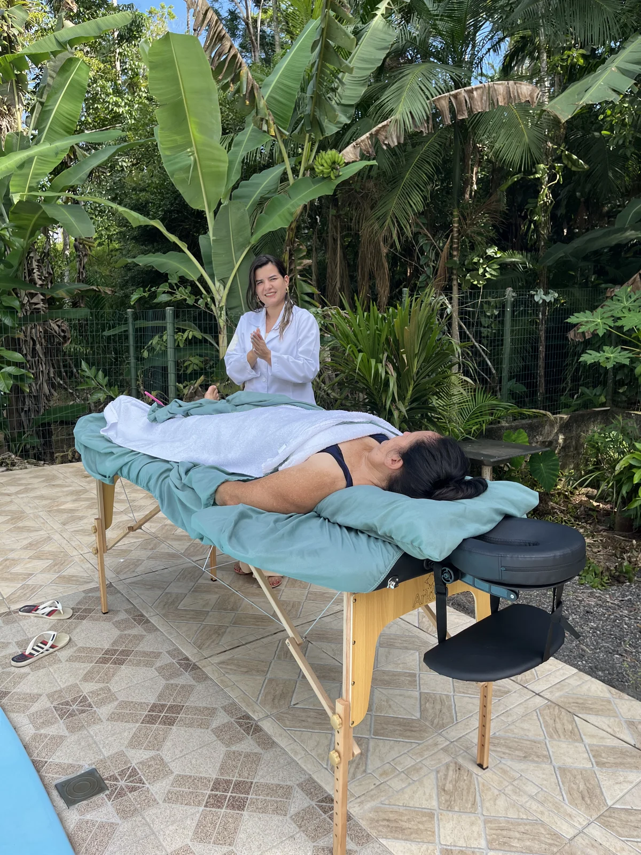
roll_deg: +1.1
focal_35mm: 26
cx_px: 320
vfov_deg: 67.3
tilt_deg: -11.1
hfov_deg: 53.1
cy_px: 428
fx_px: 642
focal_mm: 5.1
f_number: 1.6
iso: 50
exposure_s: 1/967
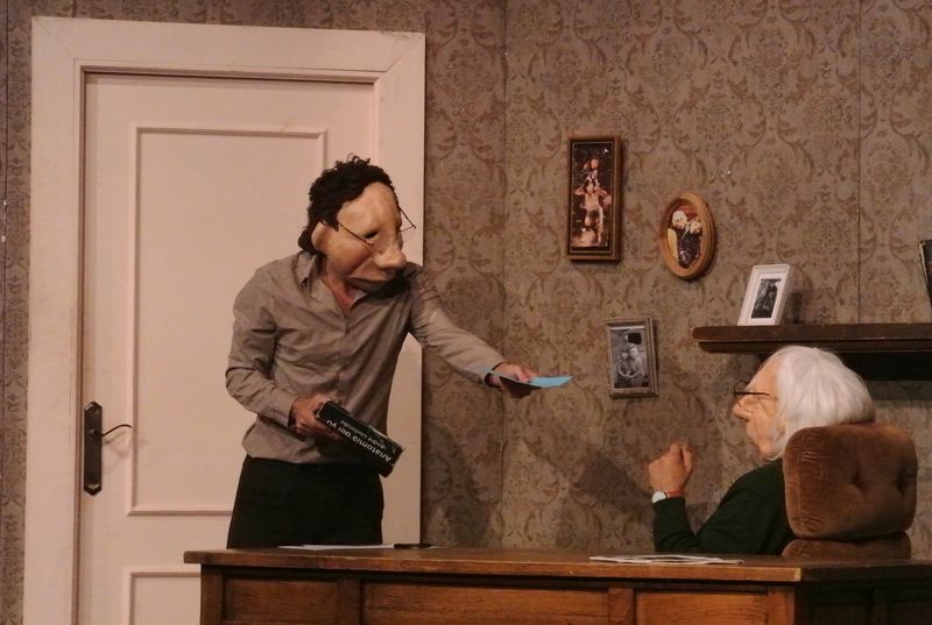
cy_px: 312
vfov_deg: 10.0
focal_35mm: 138
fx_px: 3580
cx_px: 466
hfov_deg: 14.8
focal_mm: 51.2
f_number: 10
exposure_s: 1/160
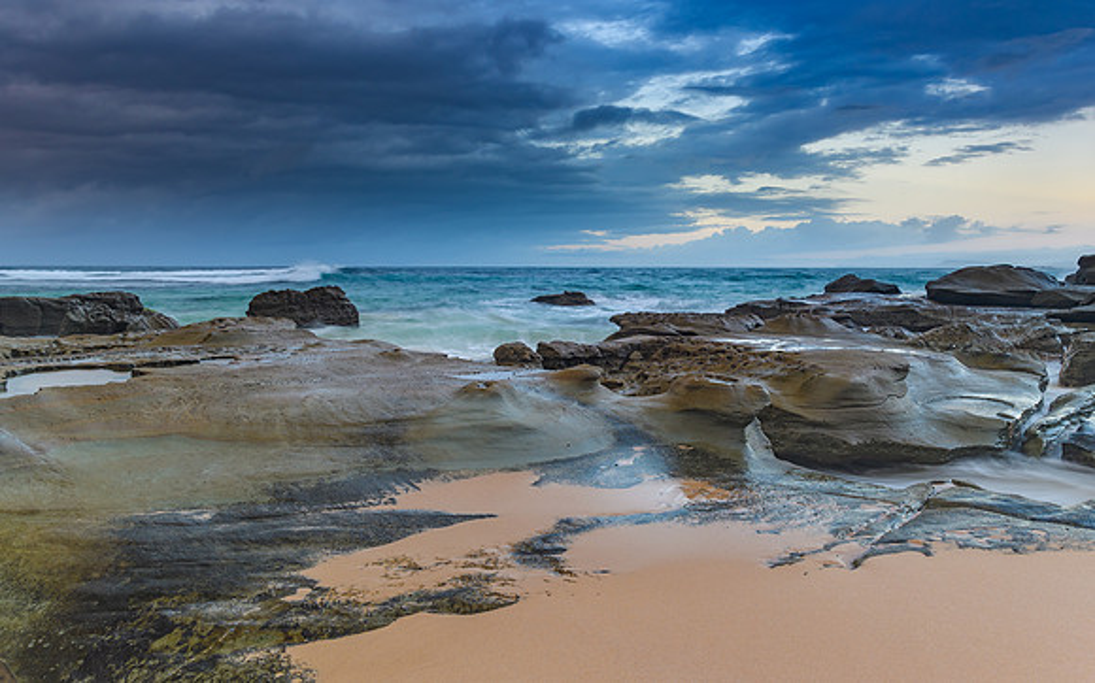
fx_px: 829
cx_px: 594
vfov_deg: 44.6
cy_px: 287
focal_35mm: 28
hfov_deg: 66.8
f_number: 8
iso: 100
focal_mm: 16
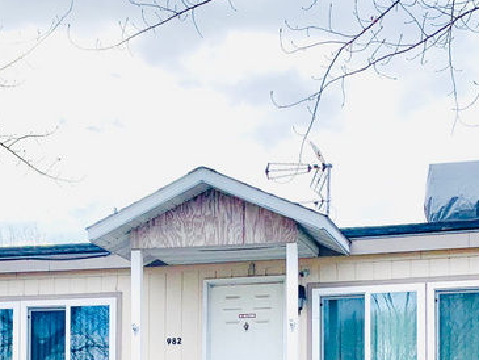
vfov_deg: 19.2
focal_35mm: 73
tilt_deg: +3.6
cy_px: 416
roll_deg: -0.1
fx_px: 1010
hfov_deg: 26.6
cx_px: 205
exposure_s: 1/3185
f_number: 1.8
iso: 25
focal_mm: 4.25
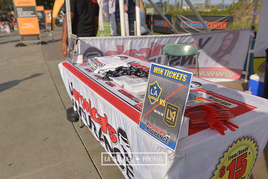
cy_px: 90
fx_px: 216
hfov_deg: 63.6
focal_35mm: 29
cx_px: 134
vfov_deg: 45.0
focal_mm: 29
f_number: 4.5
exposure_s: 1/2500
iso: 200
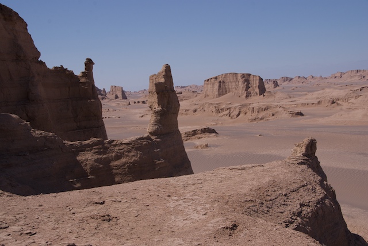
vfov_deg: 29.9
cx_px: 184
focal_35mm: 45
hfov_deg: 43.6
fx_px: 460
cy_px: 123
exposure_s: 1/500
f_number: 13
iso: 200
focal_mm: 30
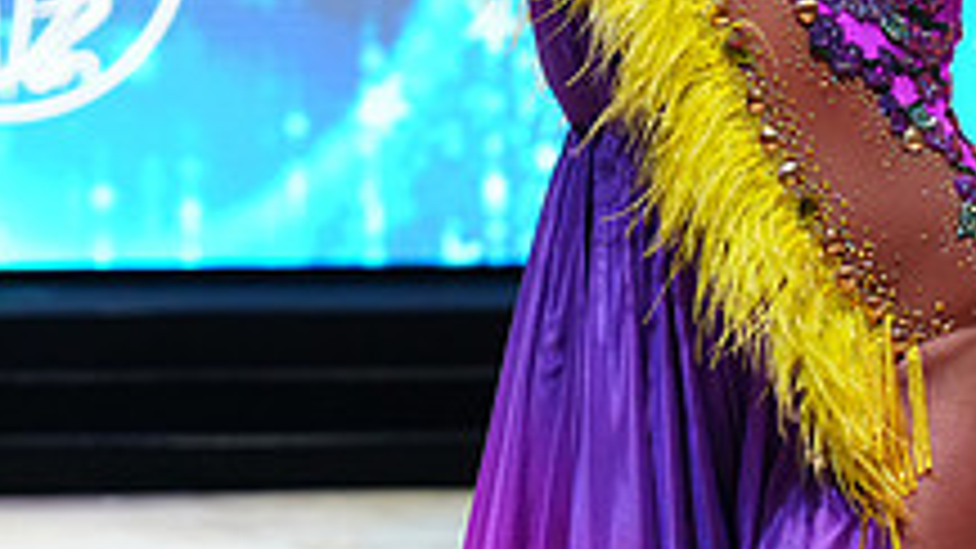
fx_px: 5072
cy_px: -173
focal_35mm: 196
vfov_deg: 6.1
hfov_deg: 10.9
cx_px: -76
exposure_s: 1/320
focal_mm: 70
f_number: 4
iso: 2500
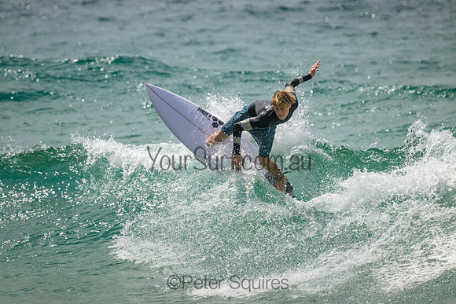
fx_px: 10135
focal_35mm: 800
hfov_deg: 2.6
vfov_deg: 1.7
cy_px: 152
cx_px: 228
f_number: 11
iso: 640
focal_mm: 800
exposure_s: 1/2000
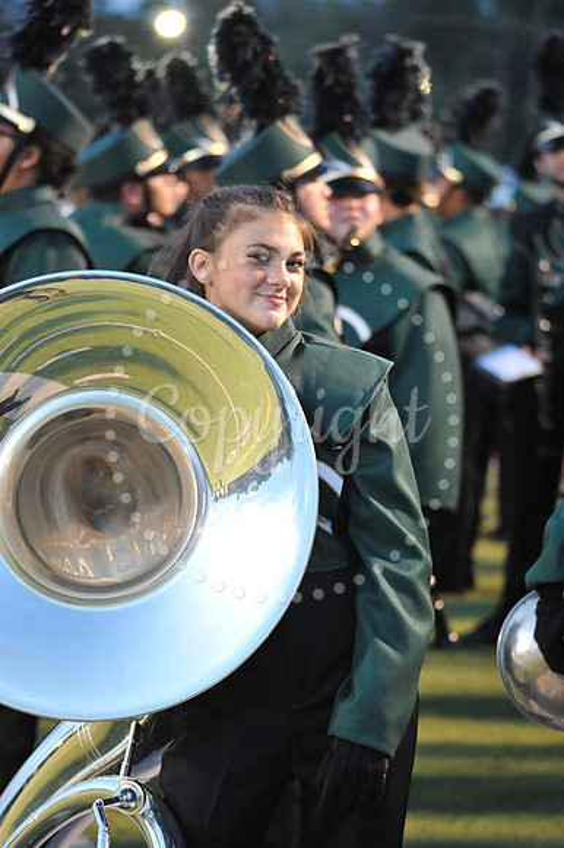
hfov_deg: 9.1
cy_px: 424
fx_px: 3529
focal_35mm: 150
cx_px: 282
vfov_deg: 13.7
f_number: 5.6
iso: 4000
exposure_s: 1/125
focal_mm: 150
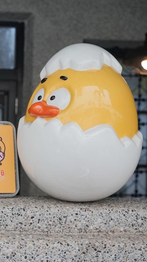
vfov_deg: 35.5
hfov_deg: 19.1
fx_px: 409
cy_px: 130
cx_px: -33
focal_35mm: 59
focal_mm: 37
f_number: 4
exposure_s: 1/160
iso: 1250
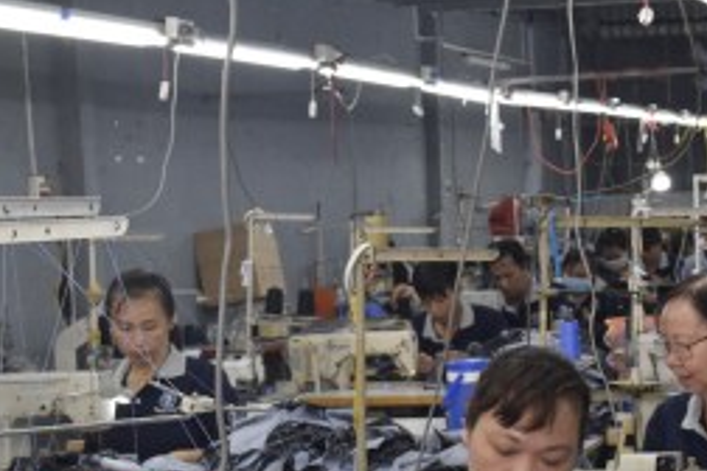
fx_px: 1826
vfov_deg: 14.6
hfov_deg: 21.5
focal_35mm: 93
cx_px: 612
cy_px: 390
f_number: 7.1
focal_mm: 26
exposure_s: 1/200
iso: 1600
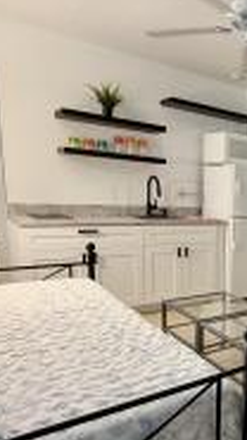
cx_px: 311
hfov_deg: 29.5
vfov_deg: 59.0
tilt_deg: -10.2
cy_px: 266
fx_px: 384
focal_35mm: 33
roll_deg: -4.0
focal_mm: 2.22
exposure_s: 1/60
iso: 400
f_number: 2.2
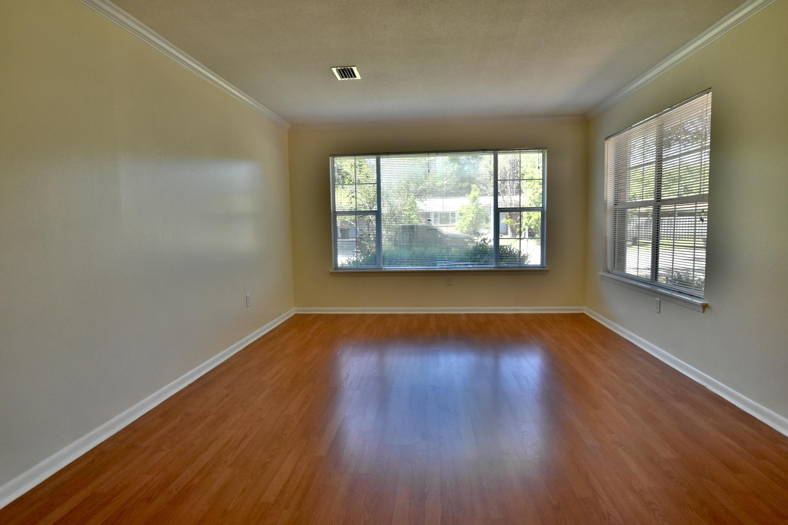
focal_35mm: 20
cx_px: 394
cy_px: 262
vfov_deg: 63.2
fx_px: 427
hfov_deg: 85.4
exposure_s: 1/320
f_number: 9
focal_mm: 13
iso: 1600
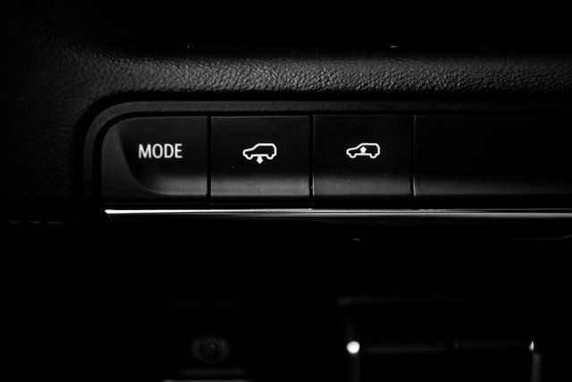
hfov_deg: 28.8
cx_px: 286
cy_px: 191
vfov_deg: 19.5
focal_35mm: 70
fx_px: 1112
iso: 1600
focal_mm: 70
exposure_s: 1/200
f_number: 2.8
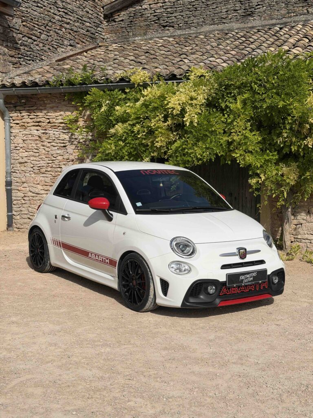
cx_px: 156
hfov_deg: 30.3
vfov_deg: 39.7
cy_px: 209
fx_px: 579
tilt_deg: -4.8
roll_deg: -0.7
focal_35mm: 48
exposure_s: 1/9901
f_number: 1.78
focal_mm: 6.76
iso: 80
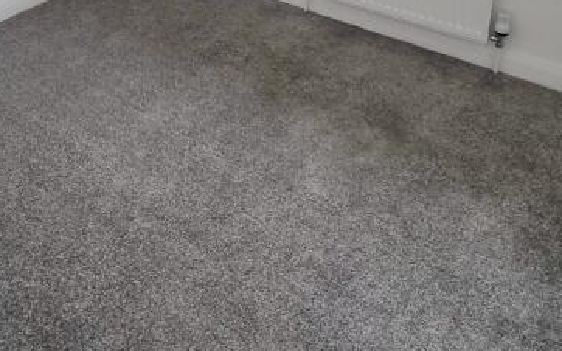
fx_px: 597
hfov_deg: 48.4
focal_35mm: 39
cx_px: 140
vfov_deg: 26.5
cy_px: -130
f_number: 2.2
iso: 160
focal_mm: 2.2
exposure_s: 1/60.2
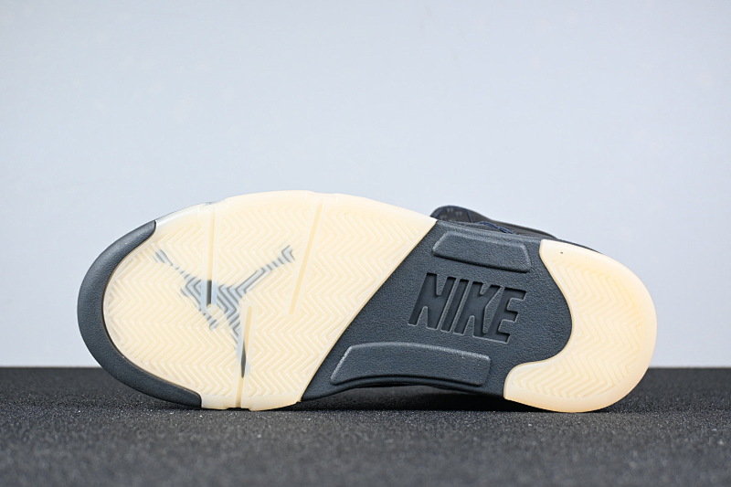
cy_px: 244
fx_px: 1066
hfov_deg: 37.9
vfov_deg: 25.7
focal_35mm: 52
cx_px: 366
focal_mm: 35
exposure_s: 1/125
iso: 900
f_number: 5.3
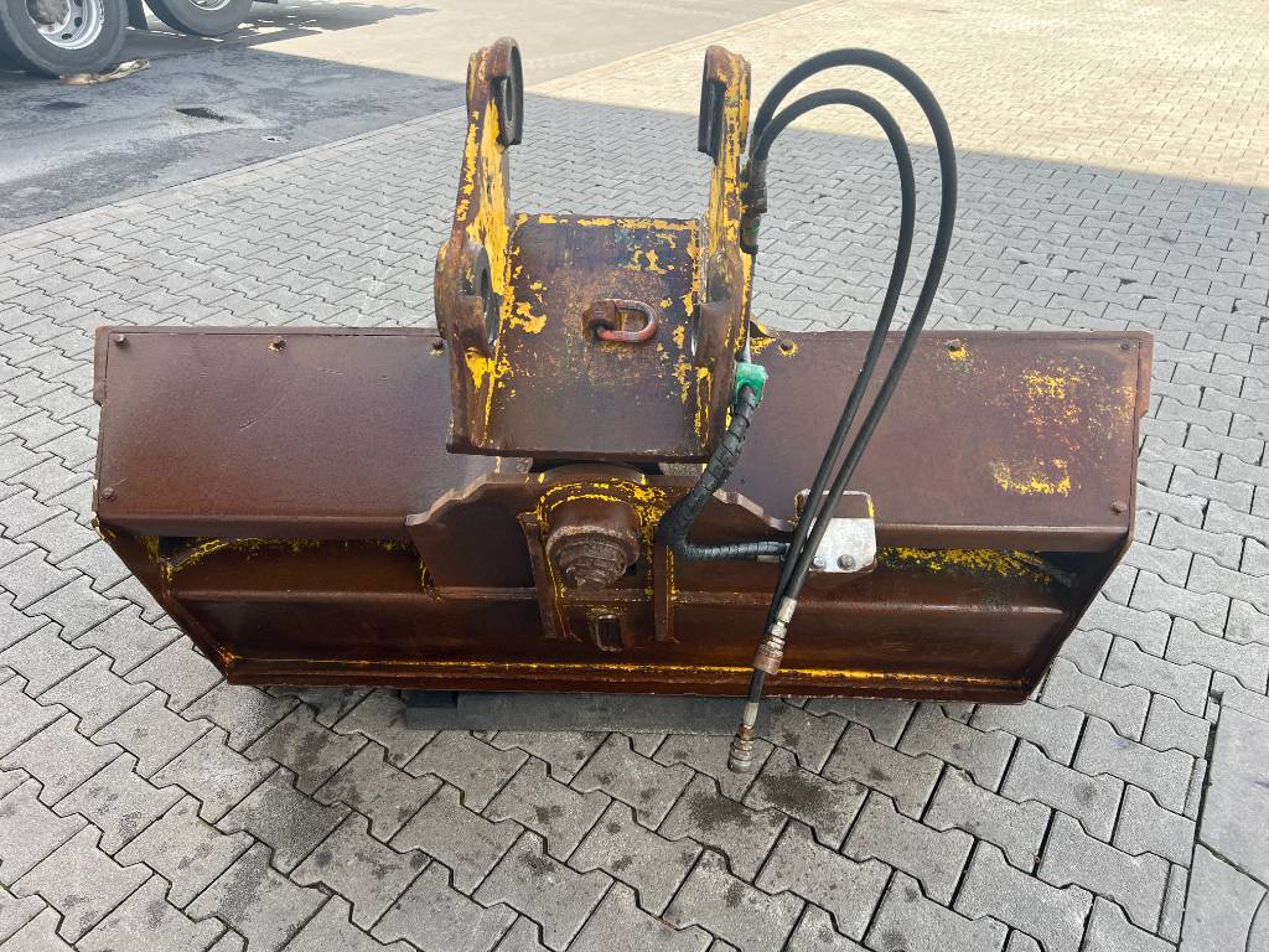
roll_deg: -0.7
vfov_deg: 53.1
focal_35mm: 26
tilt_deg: -33.0
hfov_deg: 67.3
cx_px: 634
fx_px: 953
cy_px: 476
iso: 50
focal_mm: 5.7
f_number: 1.5
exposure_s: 1/533
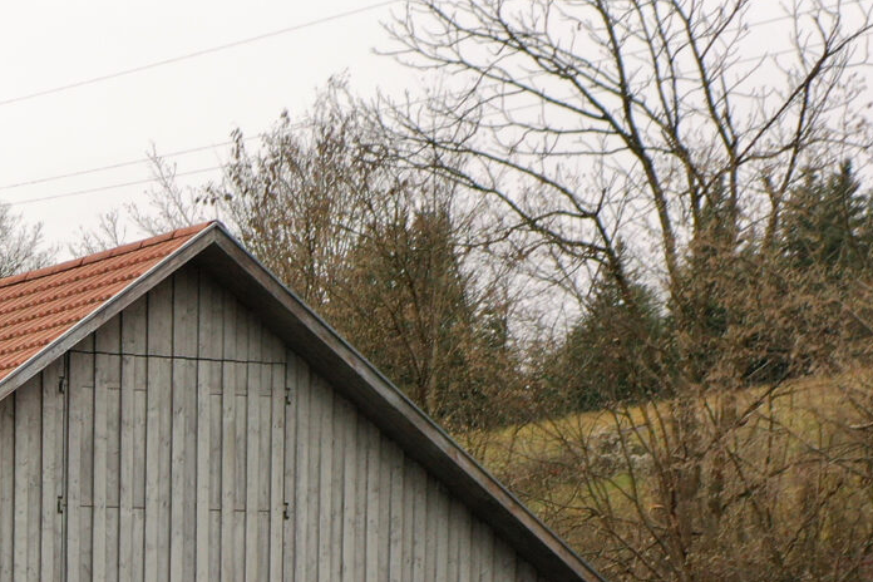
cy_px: 1067
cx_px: -445
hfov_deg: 17.7
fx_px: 2498
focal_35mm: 103
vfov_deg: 12.1
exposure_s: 1/80
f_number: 3.5
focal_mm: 10.26
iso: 100
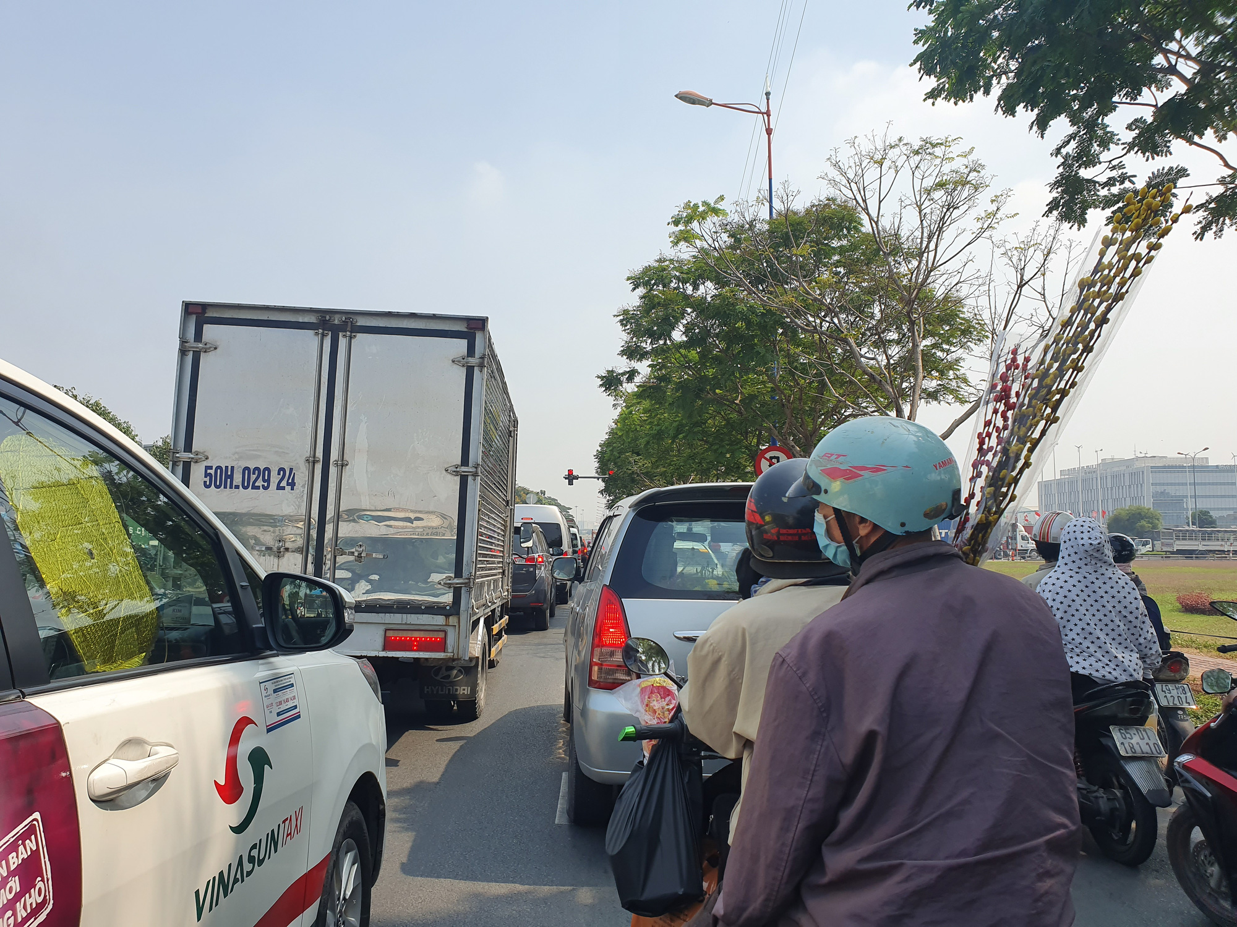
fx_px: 929
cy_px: 464
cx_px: 618
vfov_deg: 53.1
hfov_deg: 67.3
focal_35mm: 26
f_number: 2.4
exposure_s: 1/1460
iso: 50
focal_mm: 4.32
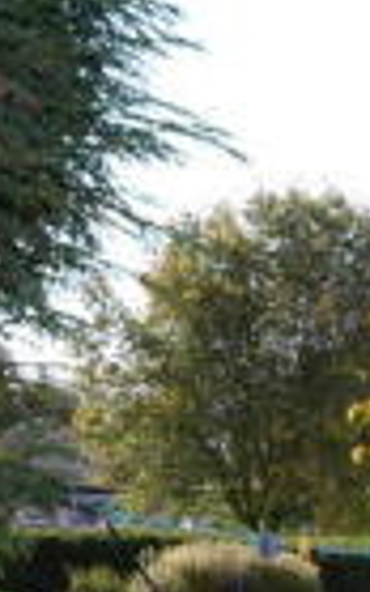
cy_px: 862
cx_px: 823
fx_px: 2321
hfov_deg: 8.5
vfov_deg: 13.7
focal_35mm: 144
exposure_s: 1/200
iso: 100
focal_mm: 20
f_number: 5.6
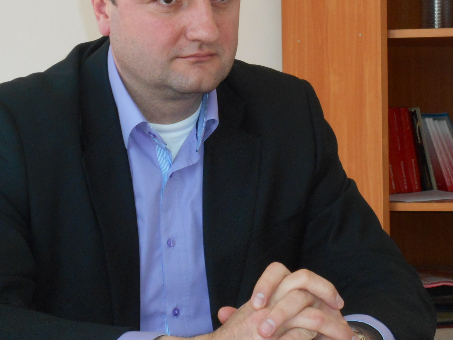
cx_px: 229
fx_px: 1544
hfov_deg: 16.7
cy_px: 148
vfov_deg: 12.6
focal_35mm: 118
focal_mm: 13.5
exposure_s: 1/60
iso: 320
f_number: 5.8
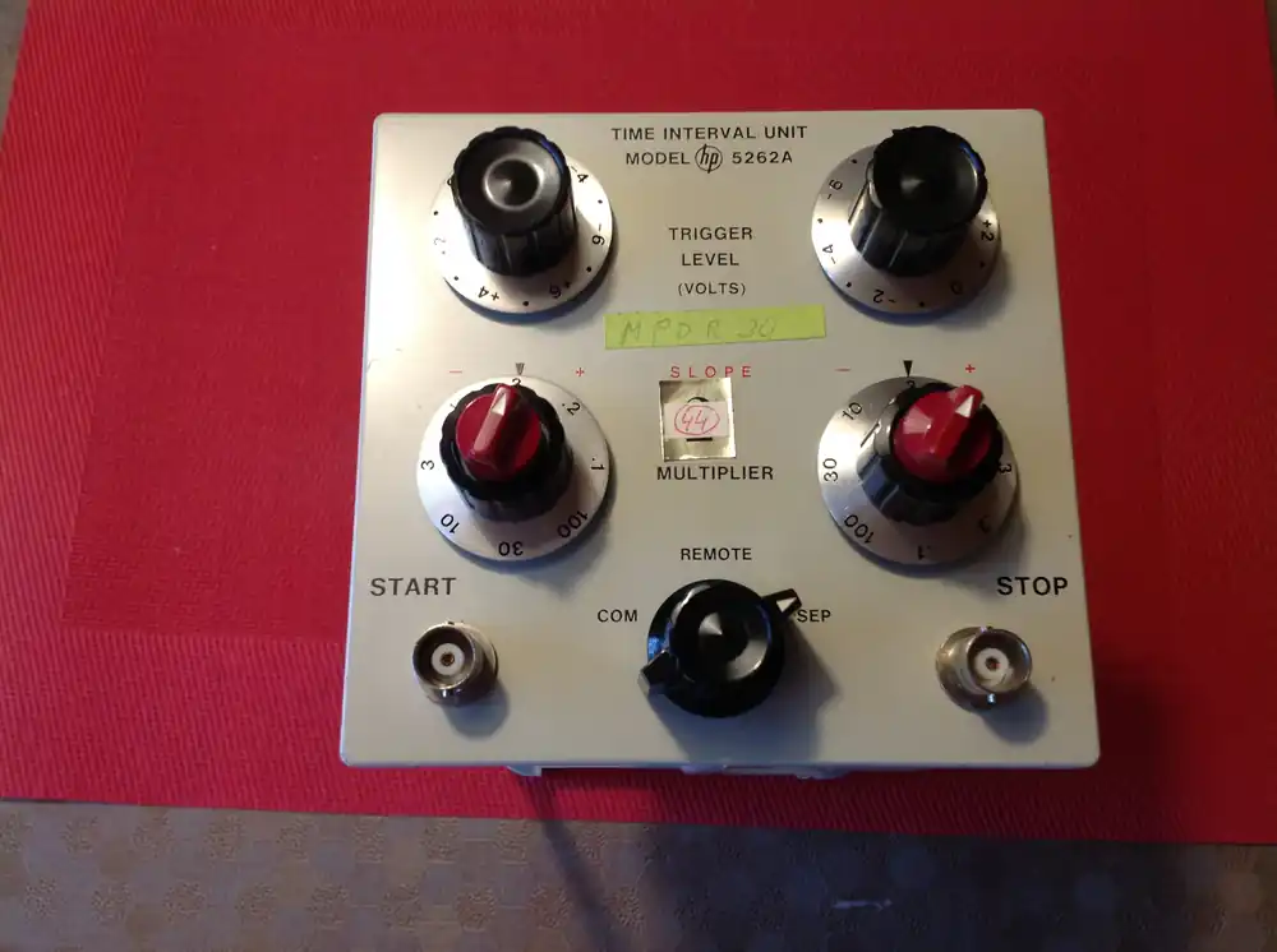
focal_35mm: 35
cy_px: 476
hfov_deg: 52.7
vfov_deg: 40.6
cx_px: 638
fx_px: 1289
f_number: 2.4
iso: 64
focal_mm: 4.28
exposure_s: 1/15
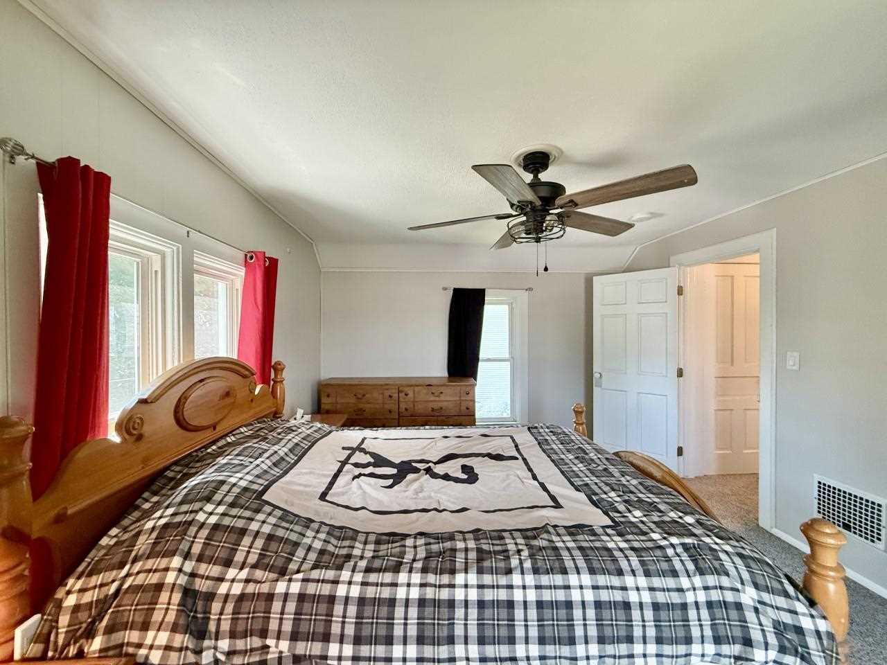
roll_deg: +0.1
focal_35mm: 14
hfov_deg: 102.1
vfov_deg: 85.7
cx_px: 444
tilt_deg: +0.0
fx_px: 359
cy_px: 332
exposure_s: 1/120
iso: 400
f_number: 2.2
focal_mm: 2.22
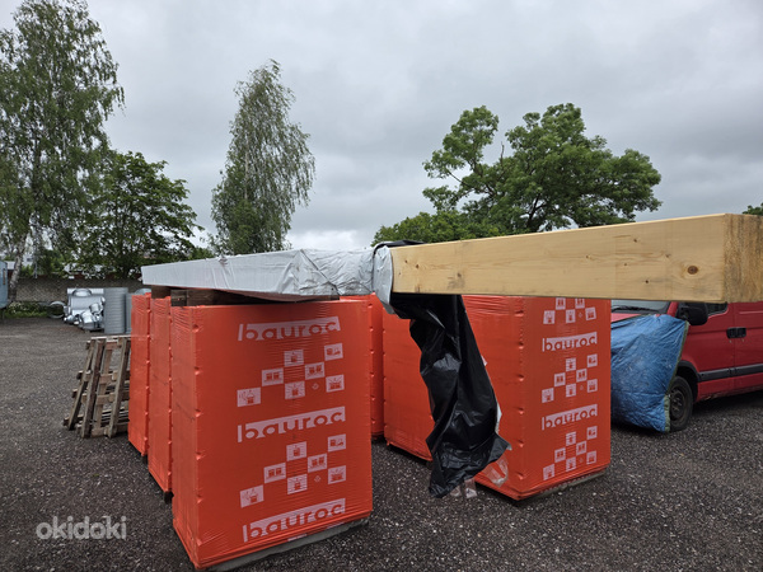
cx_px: 382
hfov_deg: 73.9
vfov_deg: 58.9
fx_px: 507
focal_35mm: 23
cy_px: 286
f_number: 1.8
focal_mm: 5.4
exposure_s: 1/1304
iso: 80
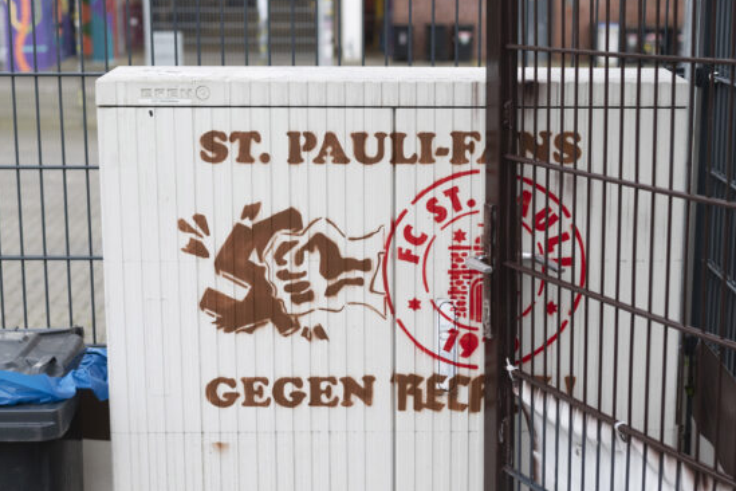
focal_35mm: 71
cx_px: 434
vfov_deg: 19.1
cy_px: 318
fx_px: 1451
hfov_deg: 28.4
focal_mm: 50
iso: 800
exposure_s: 1/640
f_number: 3.5
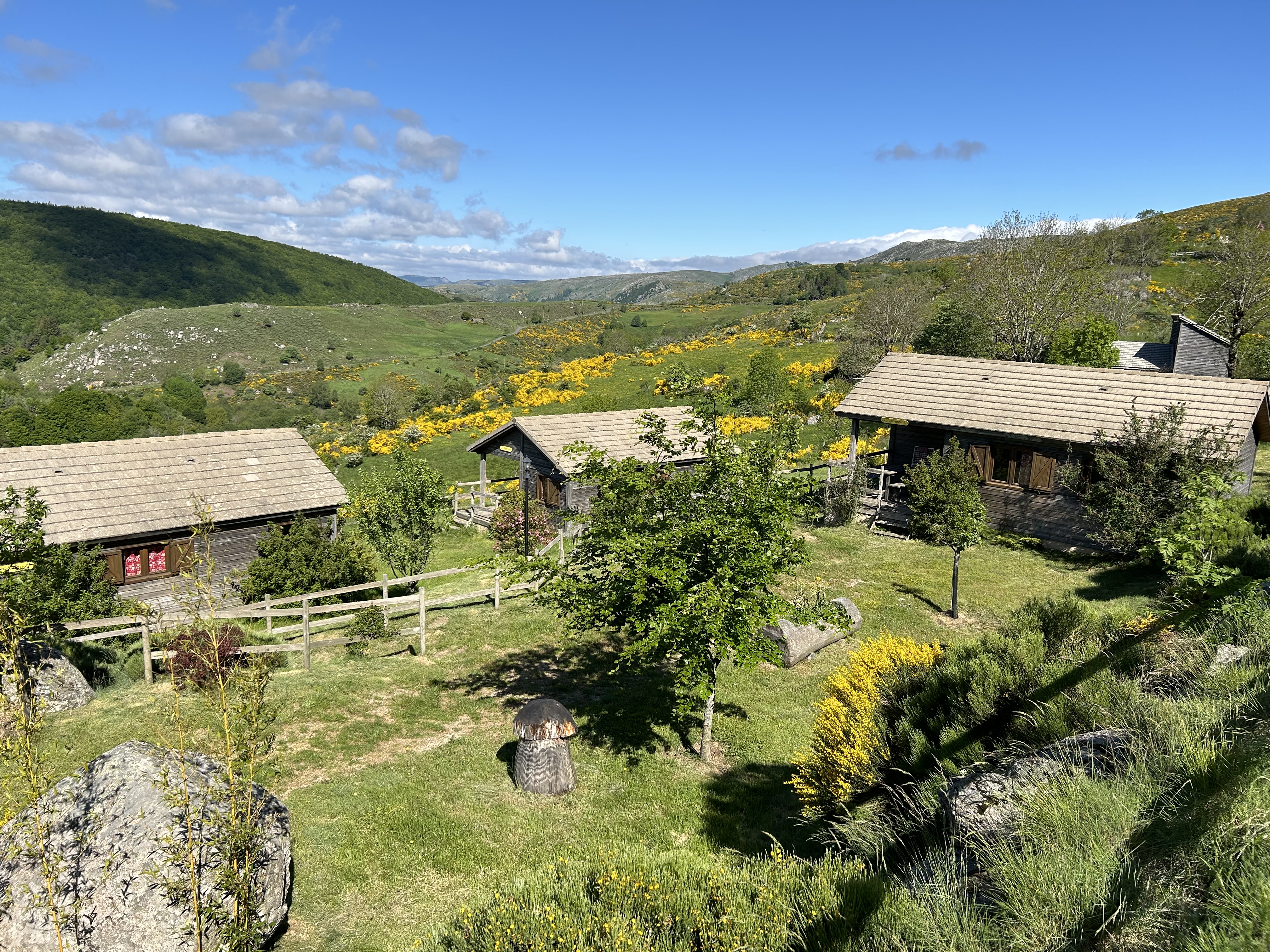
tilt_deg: -11.6
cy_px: 476
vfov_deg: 53.1
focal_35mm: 26
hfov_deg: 67.3
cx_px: 635
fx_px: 954
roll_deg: -2.5
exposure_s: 1/4115
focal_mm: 5.7
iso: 50
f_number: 1.5
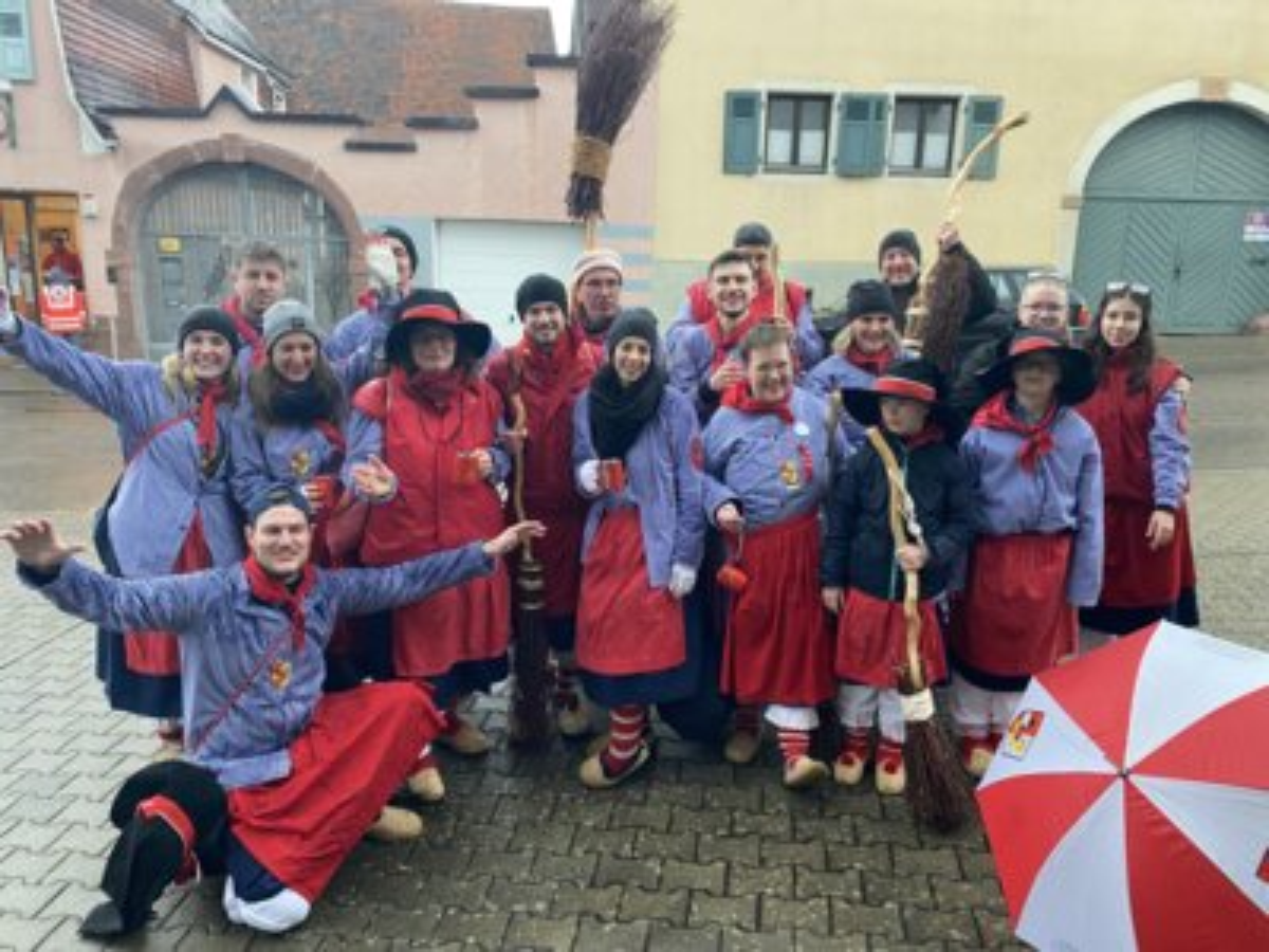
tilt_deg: -14.1
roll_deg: -2.2
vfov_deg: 53.1
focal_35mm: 26
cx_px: 634
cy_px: 476
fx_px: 953
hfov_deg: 67.3
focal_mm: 4.25
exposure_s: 1/61
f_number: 1.8
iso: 125
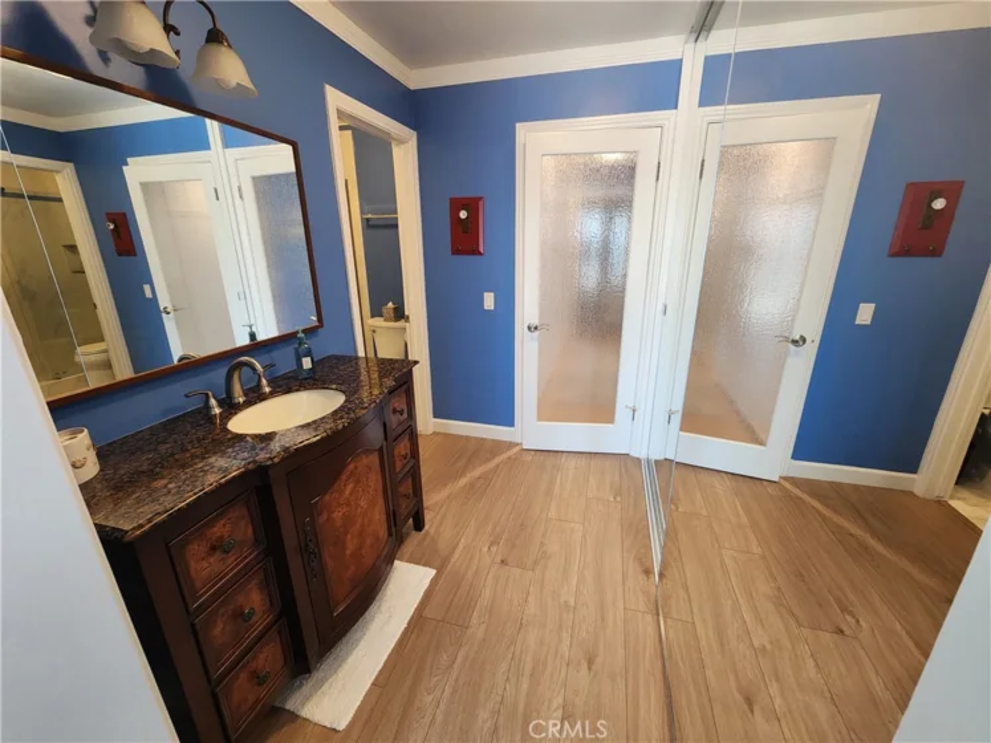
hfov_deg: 106.2
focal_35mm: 13
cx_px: 496
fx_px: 372
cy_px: 372
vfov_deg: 89.9
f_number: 2.2
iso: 320
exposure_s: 1/60
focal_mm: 2.2
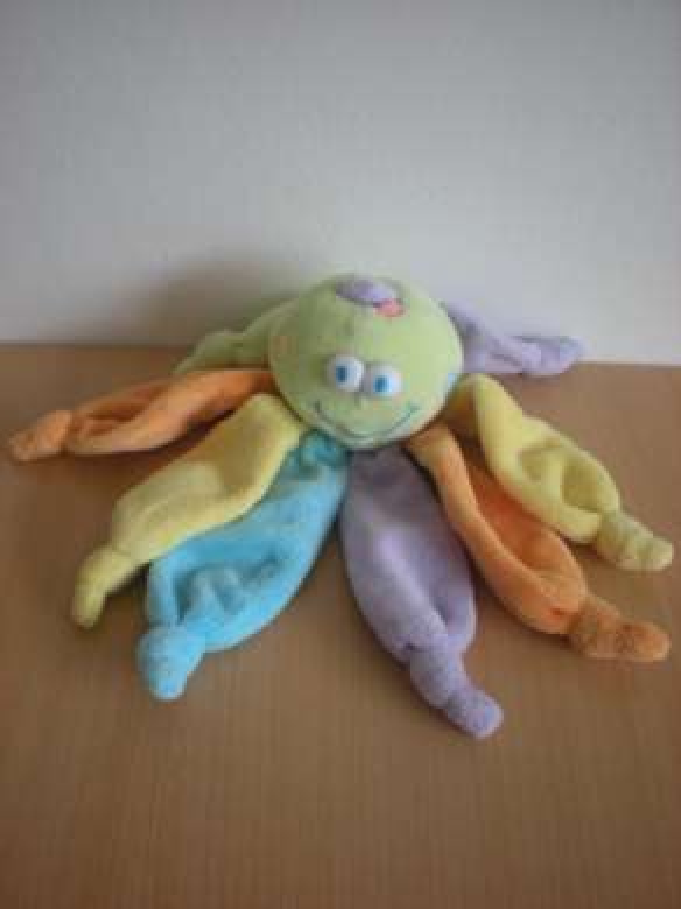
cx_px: 340
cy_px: 454
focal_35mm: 38
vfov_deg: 49.0
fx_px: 998
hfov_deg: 37.7
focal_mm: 6.3
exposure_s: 1/57.5
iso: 200
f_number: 3.1
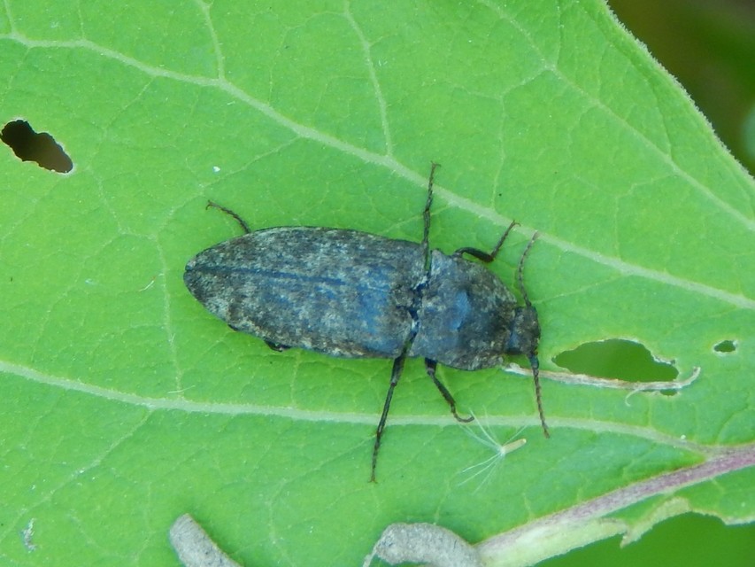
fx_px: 4515
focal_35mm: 207
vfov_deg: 7.2
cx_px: 378
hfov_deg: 9.6
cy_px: 284
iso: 125
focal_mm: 37.1
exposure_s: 1/60
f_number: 5.4
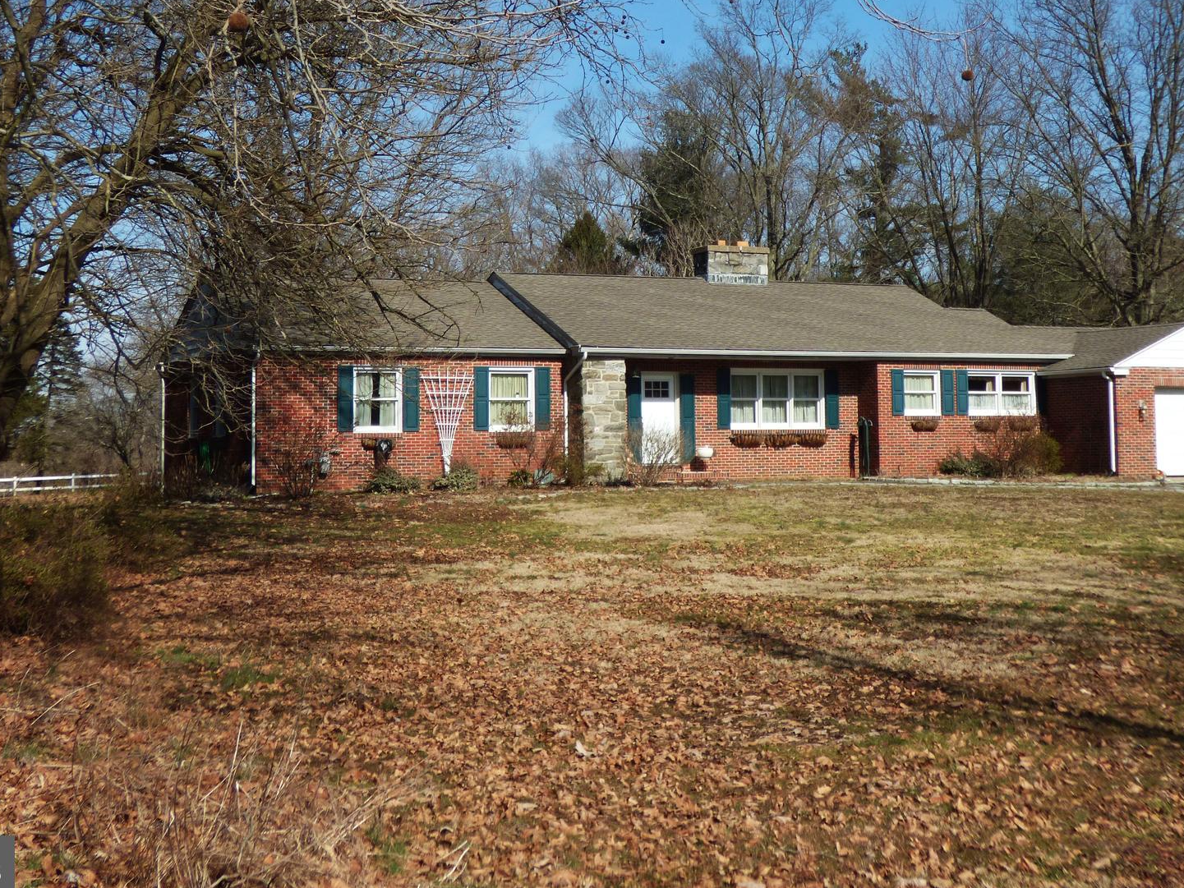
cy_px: 272
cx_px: 651
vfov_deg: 26.8
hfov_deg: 35.5
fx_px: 1847
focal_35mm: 54
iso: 100
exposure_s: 1/1300
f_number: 3.5
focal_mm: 6.8
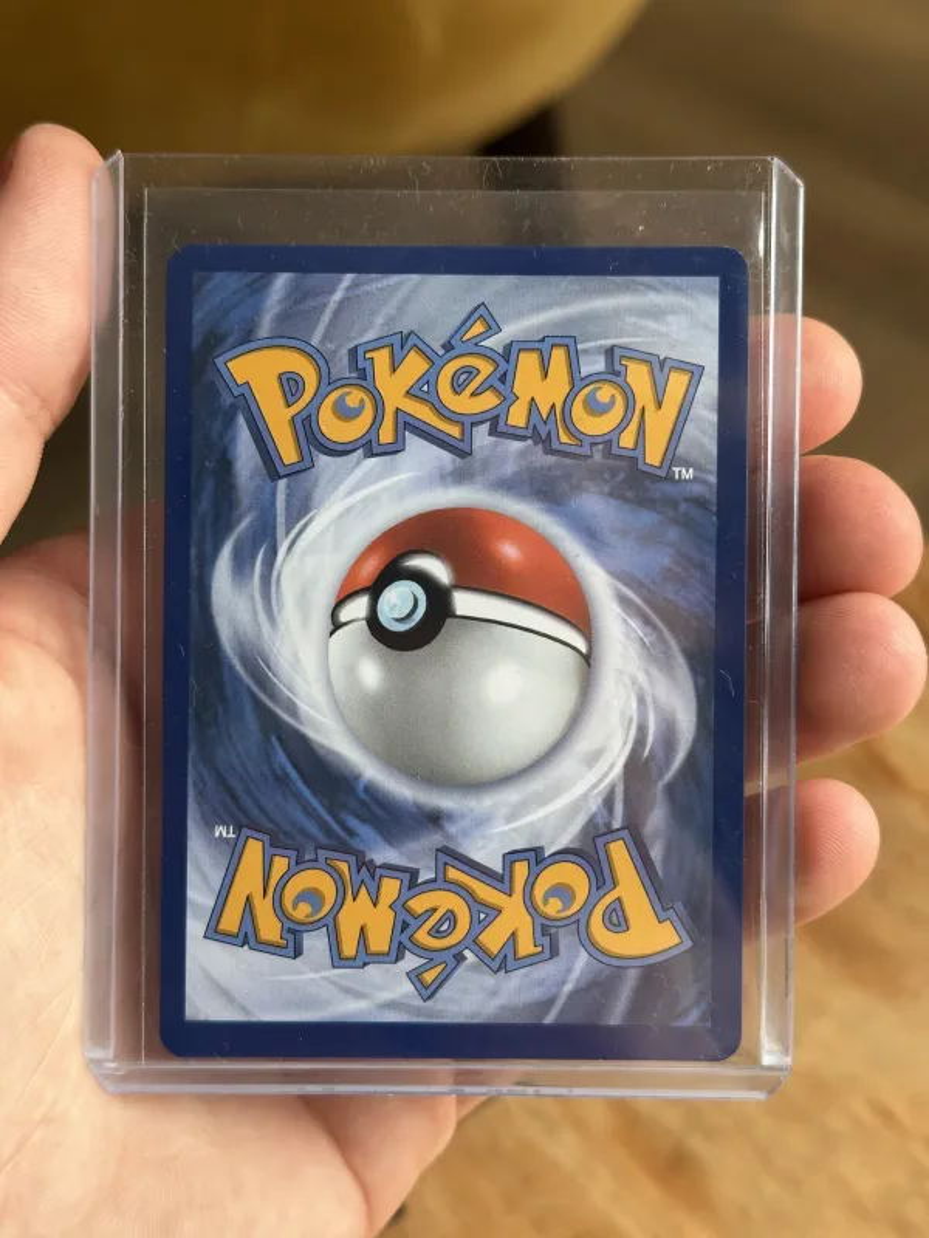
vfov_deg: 39.7
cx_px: 464
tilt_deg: -49.6
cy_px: 619
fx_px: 1718
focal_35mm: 48
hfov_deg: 30.3
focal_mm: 6.86
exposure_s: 1/121
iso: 64
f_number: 1.78
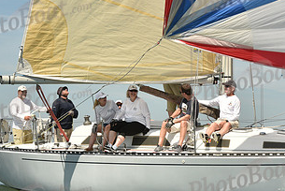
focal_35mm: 133
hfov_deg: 15.4
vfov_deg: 10.3
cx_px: 141
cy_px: 141
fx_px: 1054
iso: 320
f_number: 10
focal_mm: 70
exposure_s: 1/1000
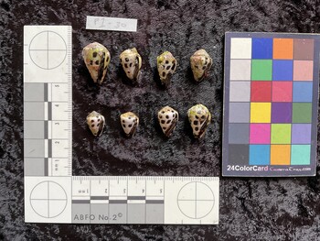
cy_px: 120
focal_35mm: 29
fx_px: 268
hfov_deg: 61.6
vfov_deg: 48.3
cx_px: 160
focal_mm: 3
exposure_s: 1/60
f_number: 1.8
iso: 40
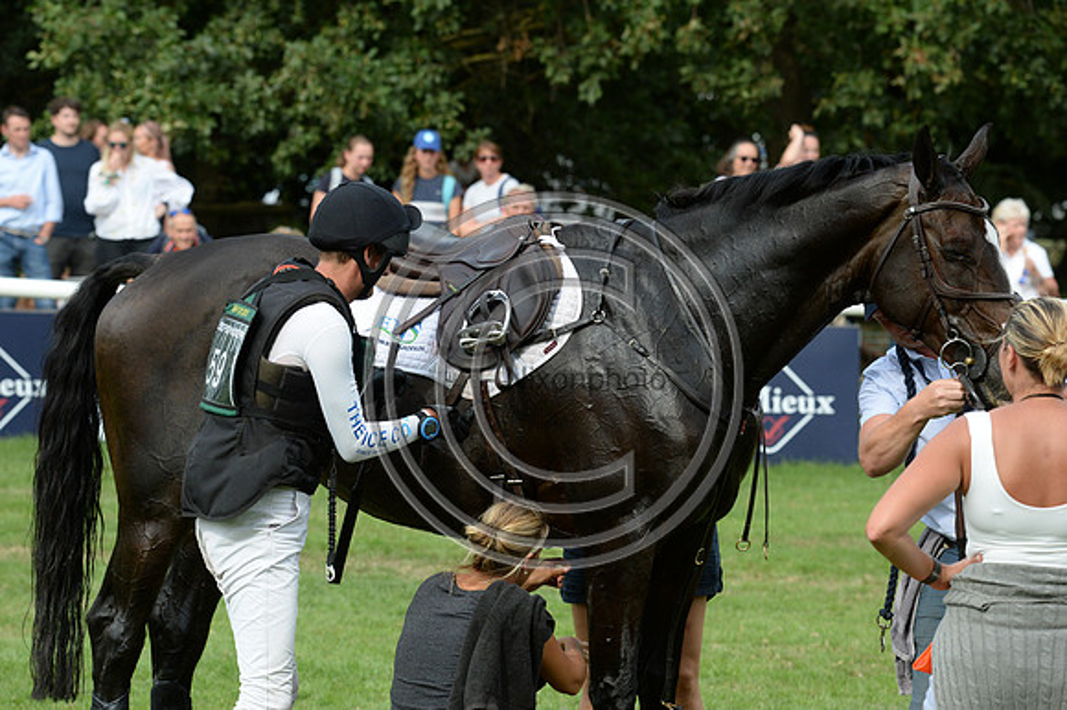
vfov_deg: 6.2
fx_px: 6517
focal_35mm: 220
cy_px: 355
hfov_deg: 9.4
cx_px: 534
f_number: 9
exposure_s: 1/1000
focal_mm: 220
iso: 1250
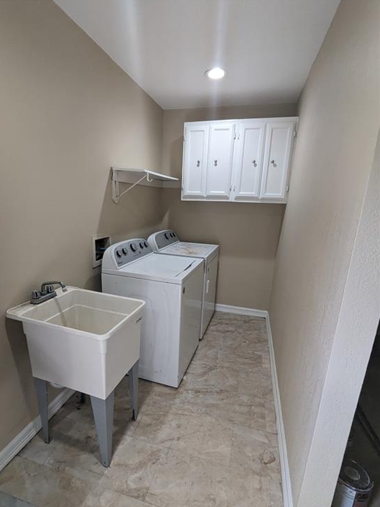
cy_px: 268
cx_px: 178
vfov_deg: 90.9
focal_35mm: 17
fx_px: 249
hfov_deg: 74.7
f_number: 2.2
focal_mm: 2.35
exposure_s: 1/117
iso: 373
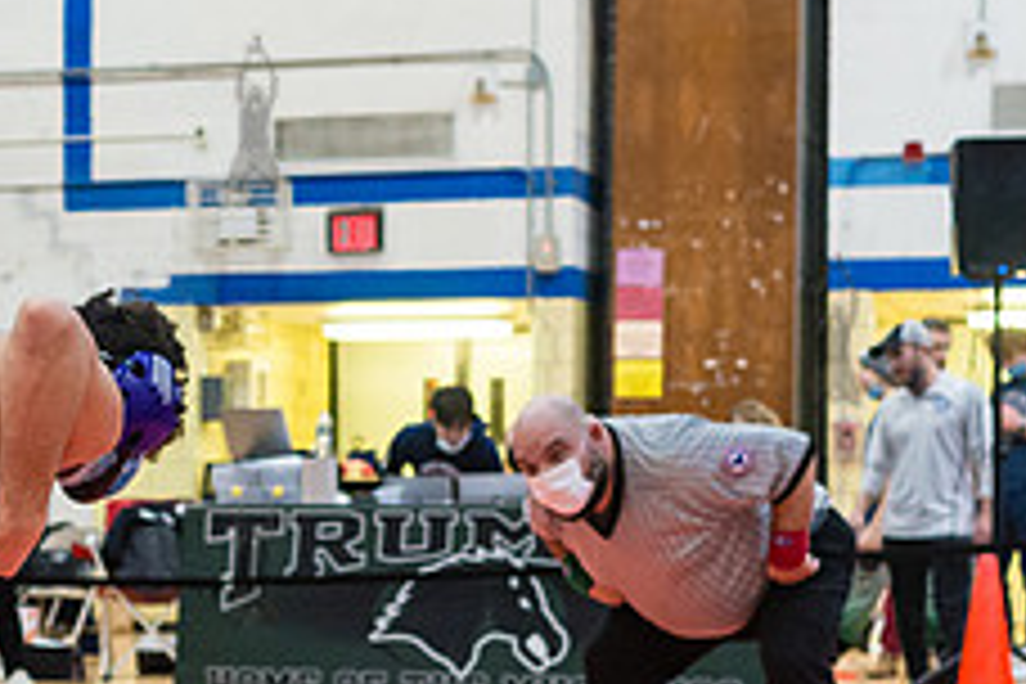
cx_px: 252
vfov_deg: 13.6
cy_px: 547
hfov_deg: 20.2
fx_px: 2850
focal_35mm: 100
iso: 4000
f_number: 3.5
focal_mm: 35
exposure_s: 1/400
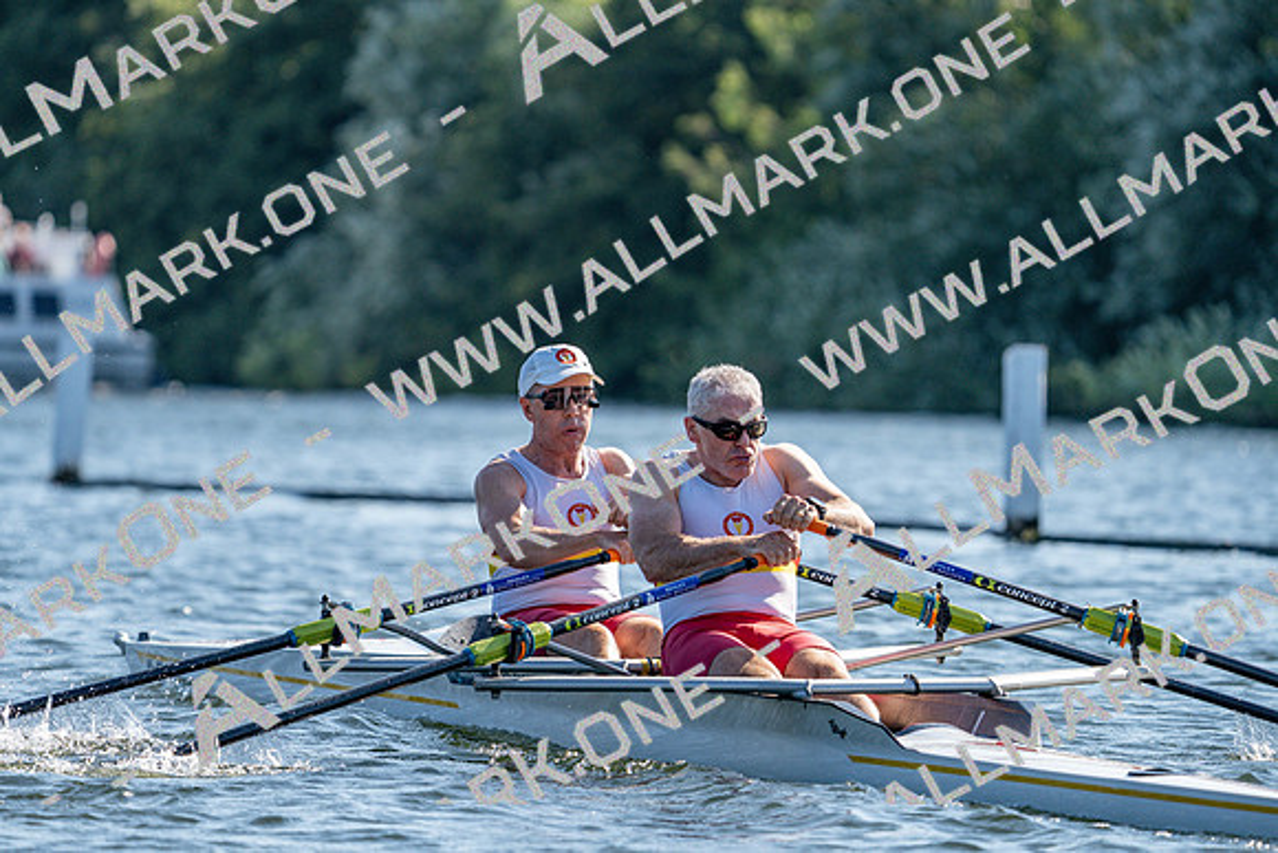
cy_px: 426
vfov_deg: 3.7
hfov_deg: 5.5
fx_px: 13279
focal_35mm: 374
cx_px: 639
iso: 400
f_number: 6.3
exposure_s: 1/1600
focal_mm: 374
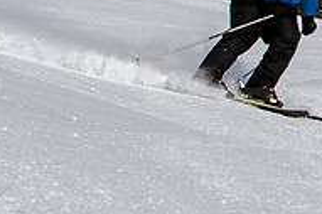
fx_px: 2797
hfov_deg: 6.4
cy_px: -14
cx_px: 635
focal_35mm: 313
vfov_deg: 4.4
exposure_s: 1/1000
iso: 160
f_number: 8
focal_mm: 38
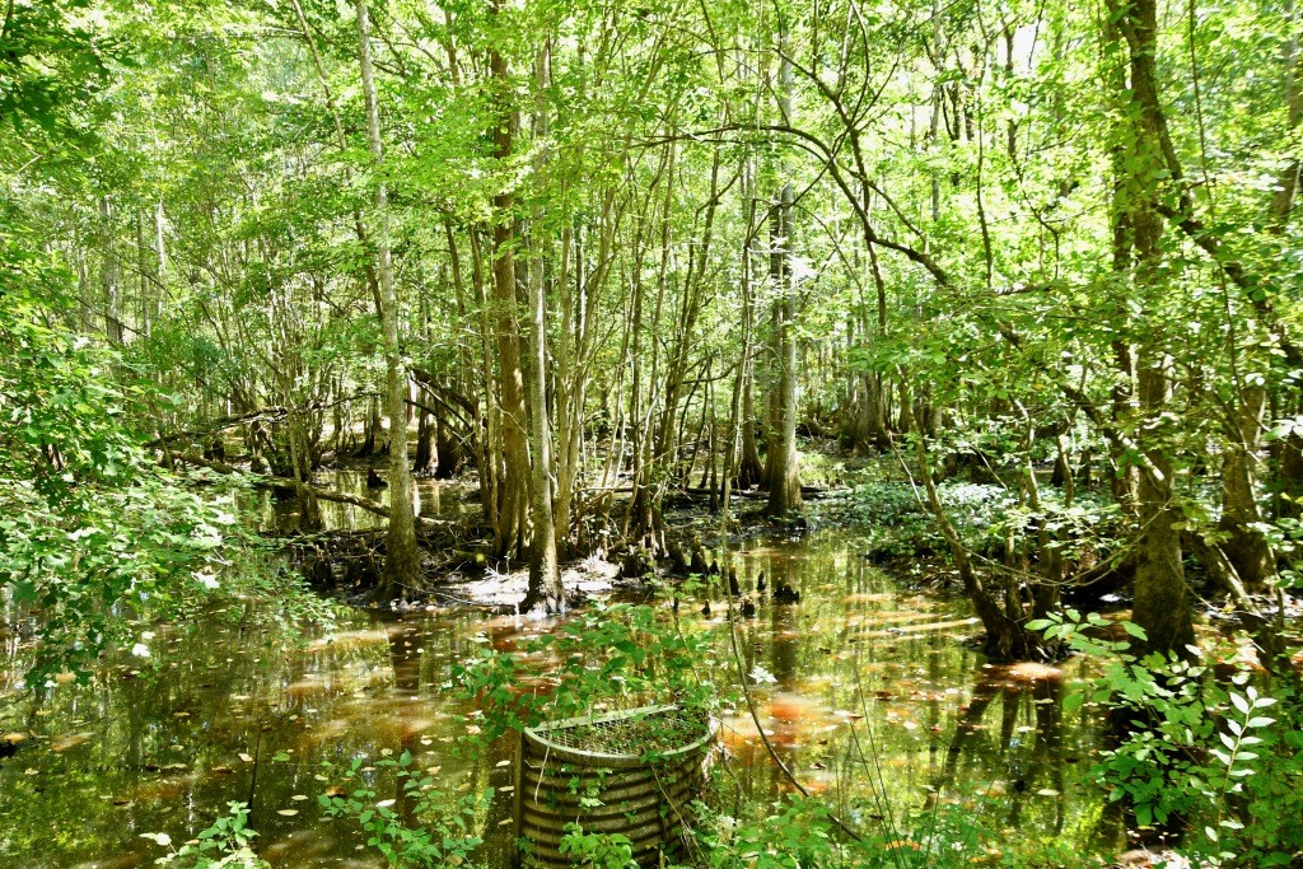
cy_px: 434
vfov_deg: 43.6
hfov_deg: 61.9
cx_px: 652
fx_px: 1086
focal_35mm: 30
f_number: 6.3
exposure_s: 1/30
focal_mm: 20
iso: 640
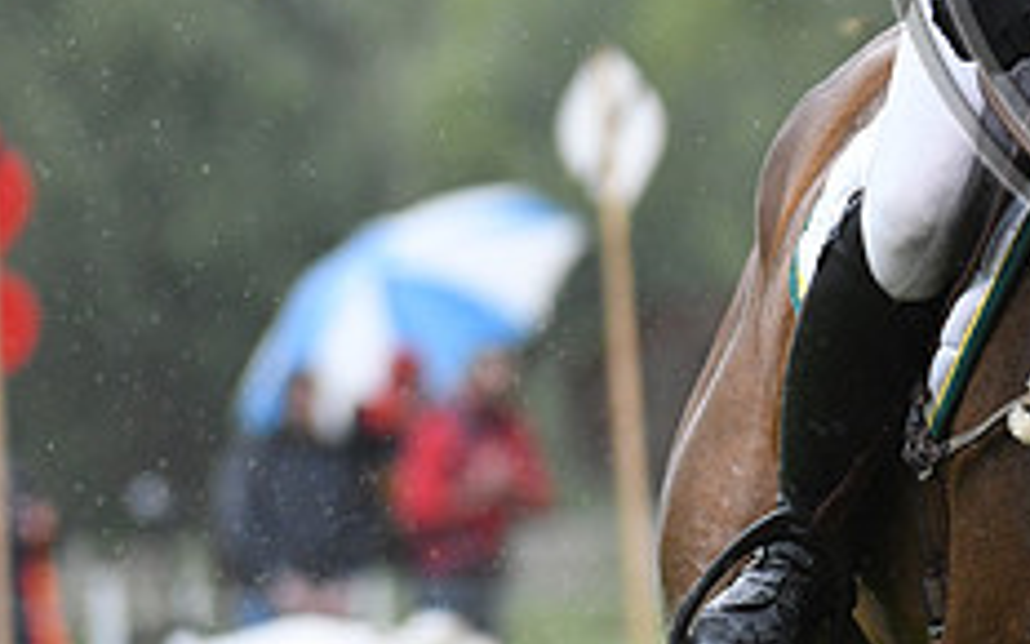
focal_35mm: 764
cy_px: -198
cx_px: 1283
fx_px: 21446
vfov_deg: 1.7
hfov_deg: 2.7
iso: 1800
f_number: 4.5
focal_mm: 200
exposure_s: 1/1250
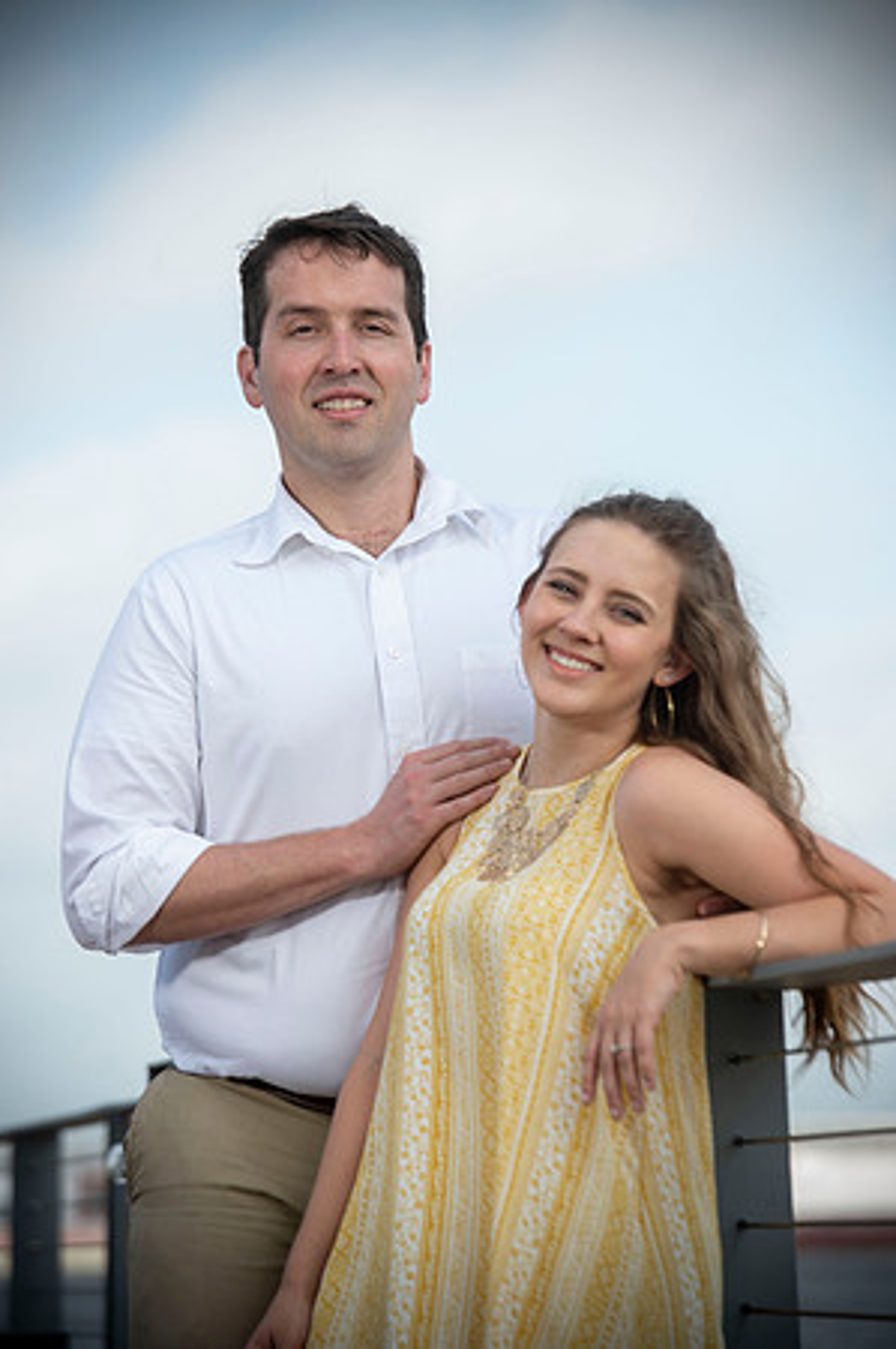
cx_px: 448
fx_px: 6361
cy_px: 674
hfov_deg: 8.1
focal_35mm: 170
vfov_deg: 12.1
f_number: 5.6
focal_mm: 170
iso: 50
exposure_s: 1/200
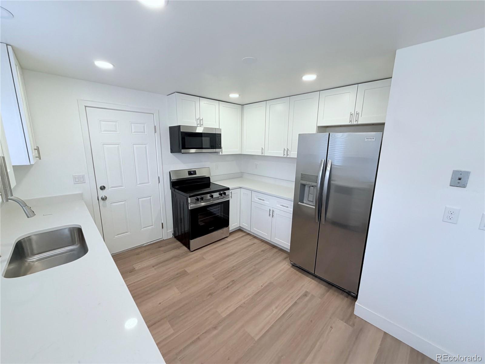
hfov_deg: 102.1
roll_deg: -0.5
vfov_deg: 85.7
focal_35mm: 14
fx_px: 196
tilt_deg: -14.8
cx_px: 242
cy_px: 182
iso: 160
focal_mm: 2.22
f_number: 2.2
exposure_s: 1/120
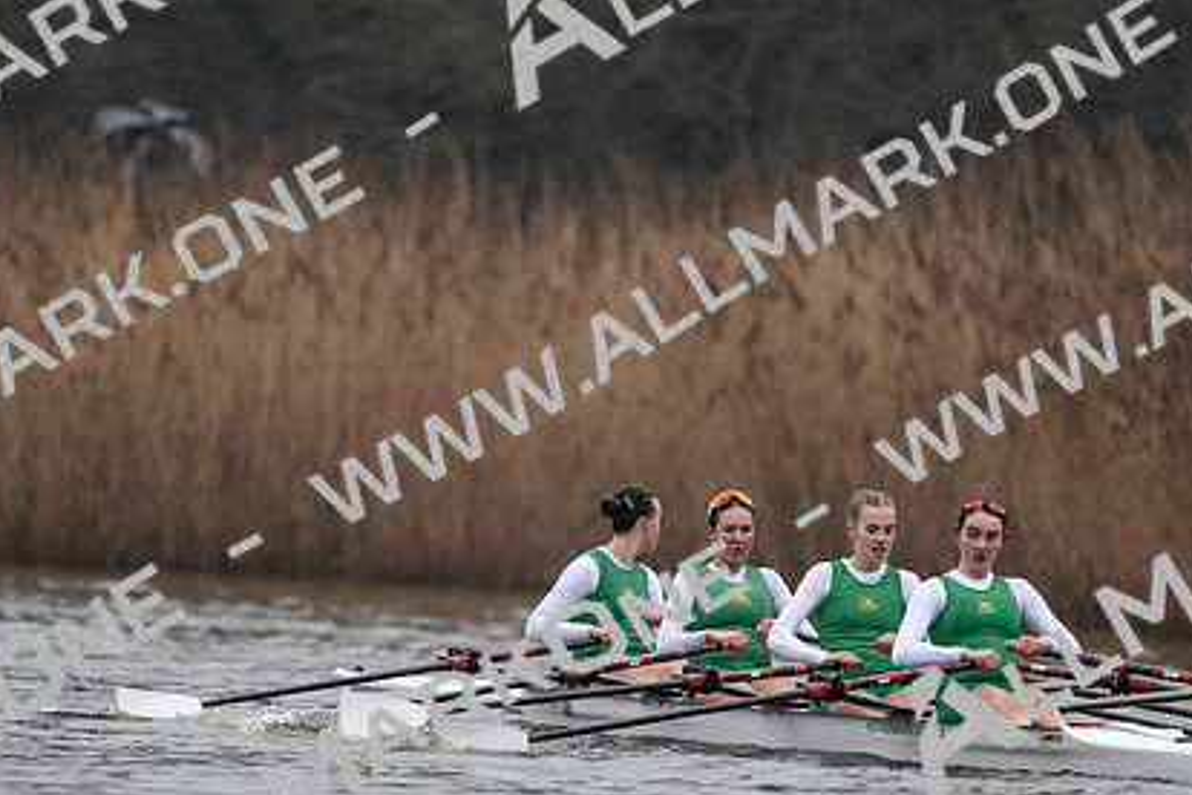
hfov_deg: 3.7
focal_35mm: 561
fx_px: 18574
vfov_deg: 2.5
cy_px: 531
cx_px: 665
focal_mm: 400
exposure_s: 1/1600
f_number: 4.5
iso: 4500
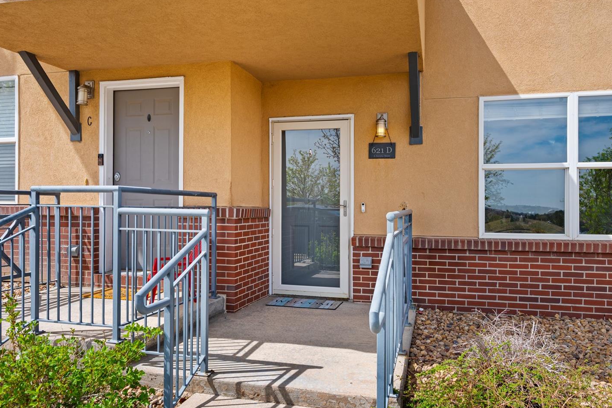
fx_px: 469
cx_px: 307
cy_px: 204
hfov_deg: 66.3
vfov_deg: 47.1
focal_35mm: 28
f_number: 8
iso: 400
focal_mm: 24.5
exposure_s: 1/125
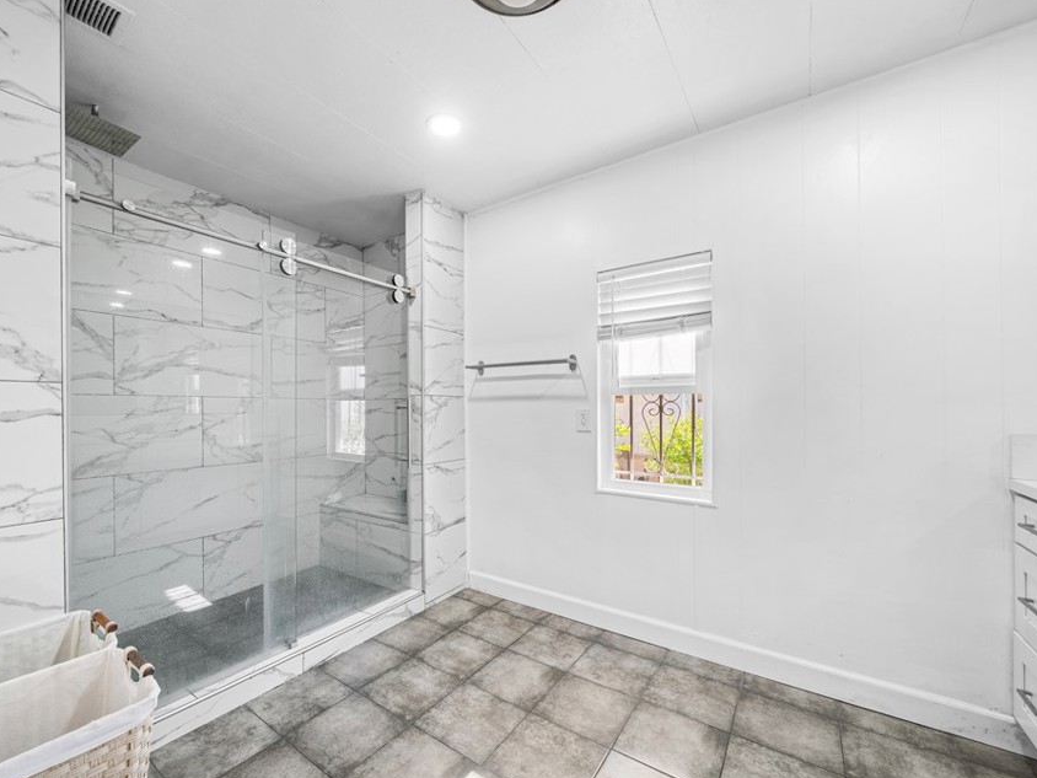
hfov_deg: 101.9
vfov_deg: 85.6
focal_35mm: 14
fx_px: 419
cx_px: 483
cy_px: 406
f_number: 6.3
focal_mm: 12
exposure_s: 1/2.5
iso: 200
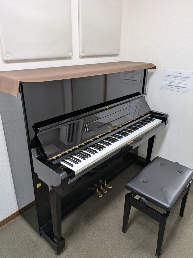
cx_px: 96
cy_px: 129
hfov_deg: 54.9
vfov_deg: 69.4
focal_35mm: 25
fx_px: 186
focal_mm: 5.43
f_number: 1.89
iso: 99
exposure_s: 1/60
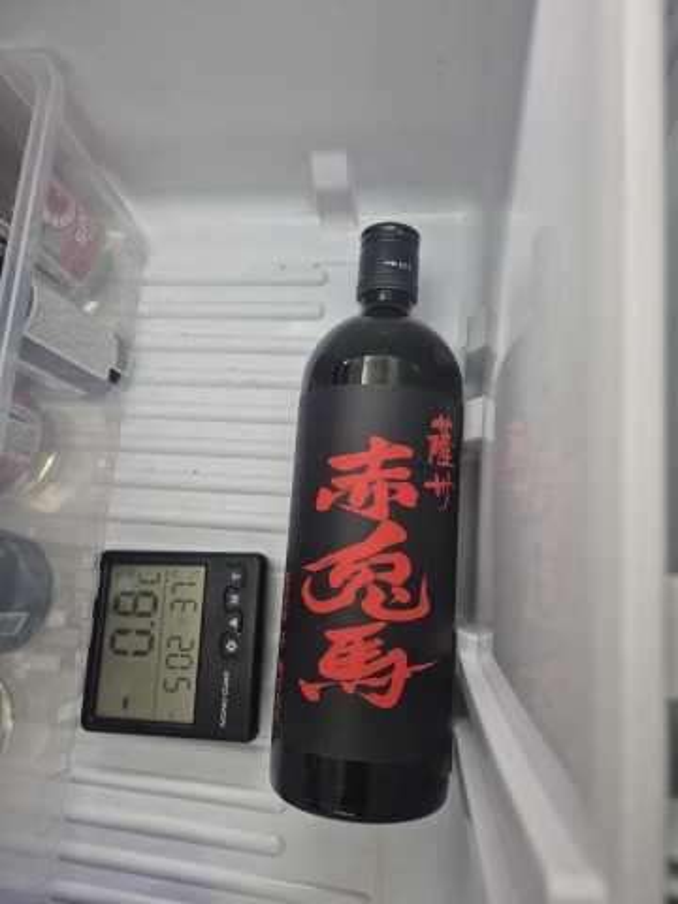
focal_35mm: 23
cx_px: 339
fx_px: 601
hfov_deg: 58.9
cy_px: 452
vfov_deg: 73.9
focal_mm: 5.4
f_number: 1.8
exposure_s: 1/60
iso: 640
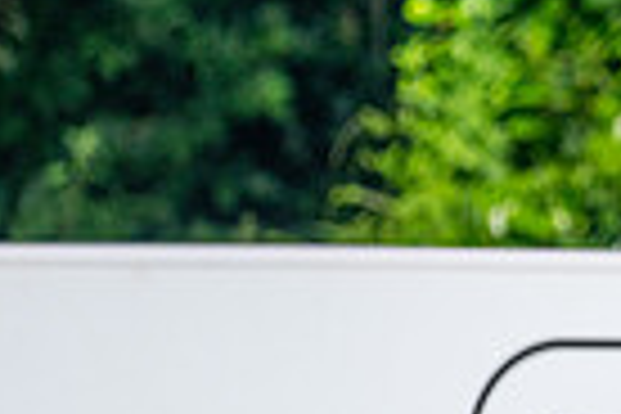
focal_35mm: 1259
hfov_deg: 1.6
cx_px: 1292
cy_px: 340
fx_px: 21716
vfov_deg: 1.1
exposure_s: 1/4000
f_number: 5
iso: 200
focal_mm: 300
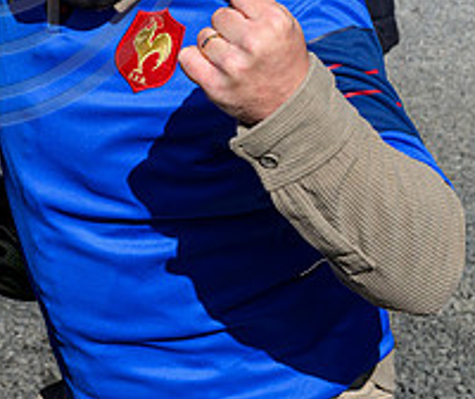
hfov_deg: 12.7
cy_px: -112
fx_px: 2136
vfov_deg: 10.5
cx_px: 122
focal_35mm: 149
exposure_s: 1/800
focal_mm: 48
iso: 500
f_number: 11
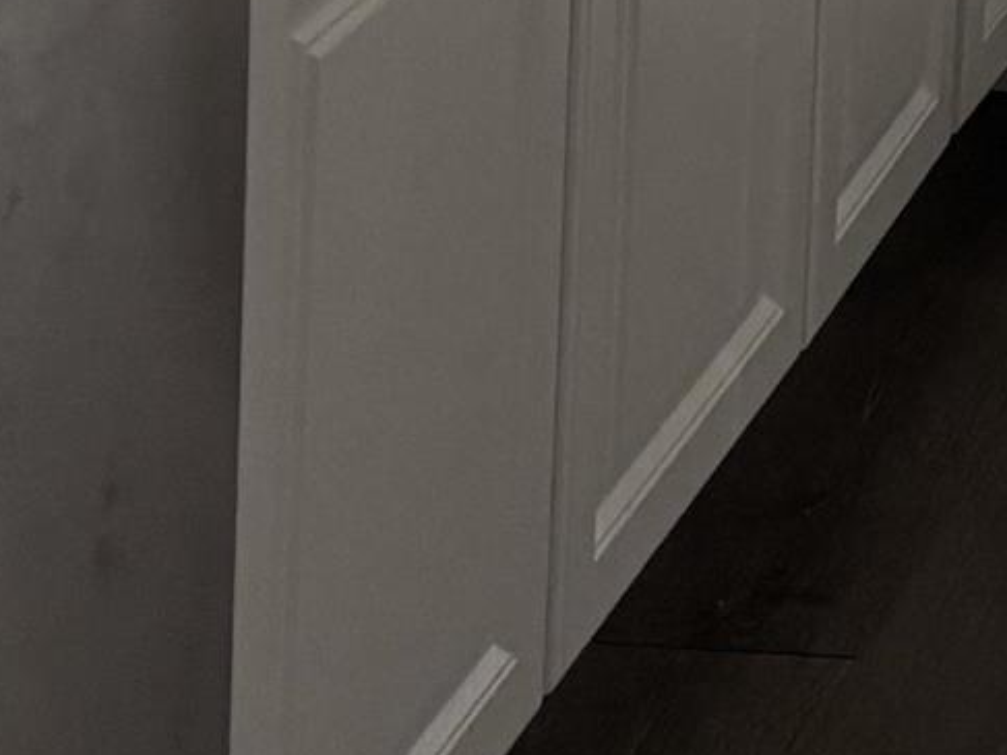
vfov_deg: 8.2
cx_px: 2136
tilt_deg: -5.2
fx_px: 4770
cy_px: -1187
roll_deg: -3.5
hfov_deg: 10.8
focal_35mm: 164
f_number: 1.6
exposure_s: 1/120
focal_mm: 5.96
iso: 125
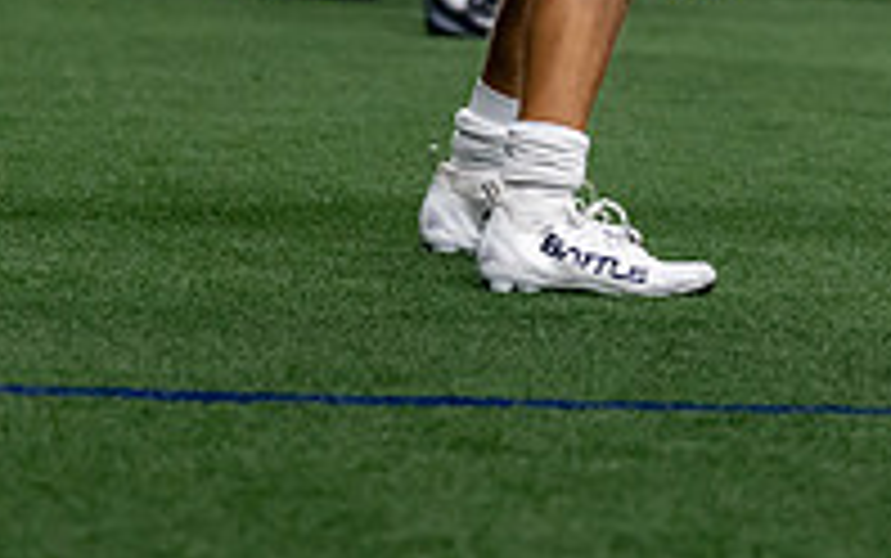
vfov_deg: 4.0
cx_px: 784
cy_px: -325
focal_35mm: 323
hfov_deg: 6.5
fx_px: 7848
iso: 2000
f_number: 2.8
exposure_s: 1/1000
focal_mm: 91
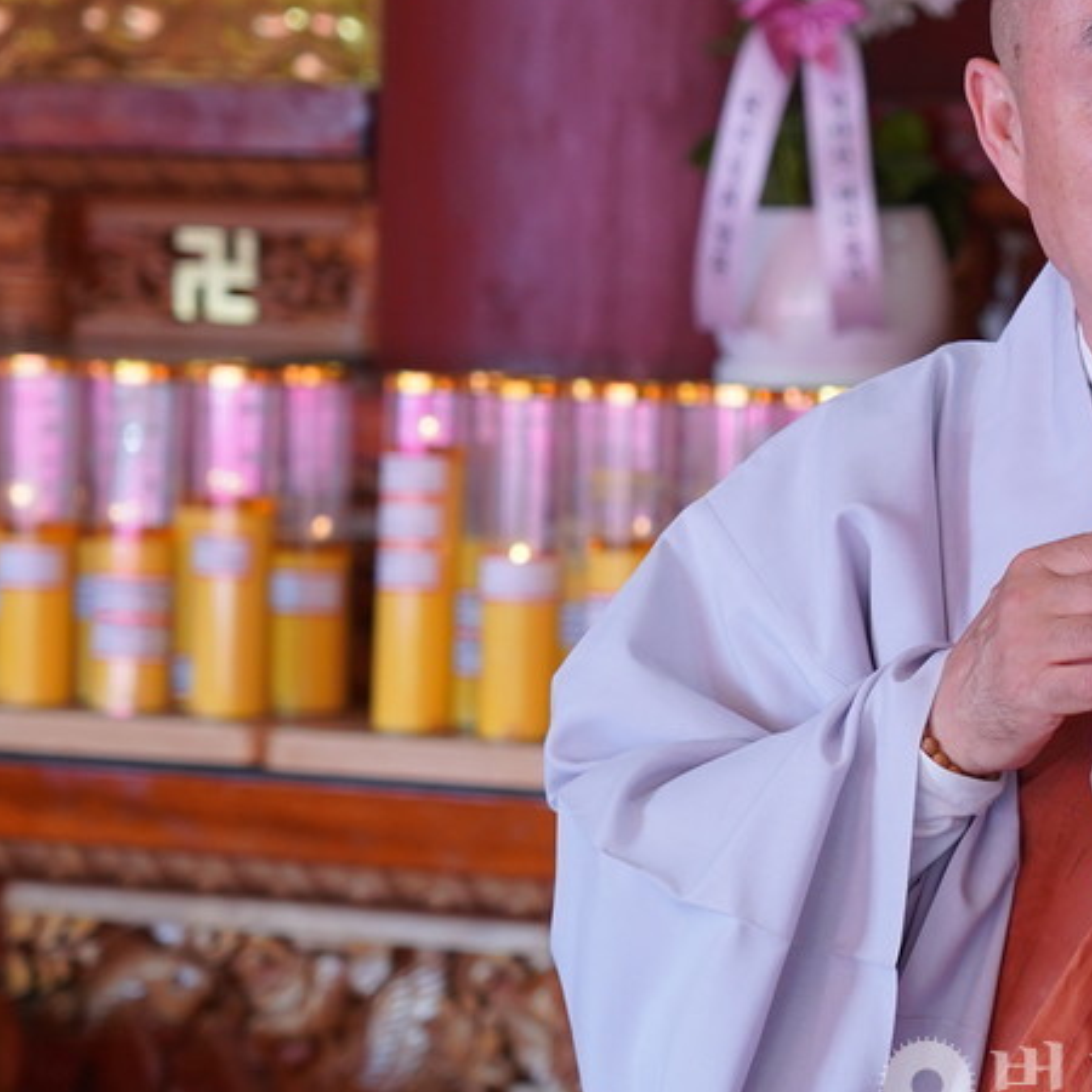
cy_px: 393
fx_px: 7566
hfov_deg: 8.2
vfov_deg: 8.3
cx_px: 1077
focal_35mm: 212
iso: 1000
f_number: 4
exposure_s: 1/160
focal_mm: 78
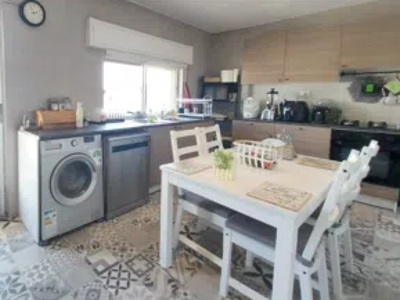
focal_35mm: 18
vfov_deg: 70.4
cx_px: 129
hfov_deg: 84.3
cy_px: 112
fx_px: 208
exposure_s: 1/50
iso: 125
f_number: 2.2
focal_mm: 1.3
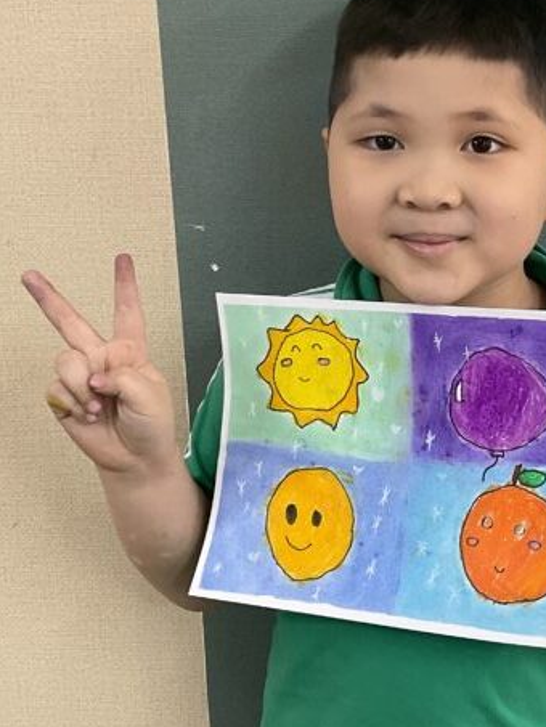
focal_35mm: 64
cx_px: 496
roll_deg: -1.4
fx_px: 1345
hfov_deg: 22.4
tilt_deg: -18.1
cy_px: 342
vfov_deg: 30.3
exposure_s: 1/50
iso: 50
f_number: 1.8
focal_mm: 3
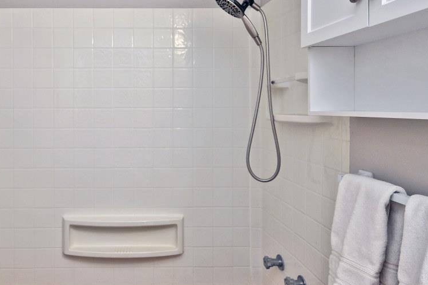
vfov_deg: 46.1
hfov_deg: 62.8
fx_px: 333
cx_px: 123
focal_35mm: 28
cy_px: 111
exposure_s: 1/60
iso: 280
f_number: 4
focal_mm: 14
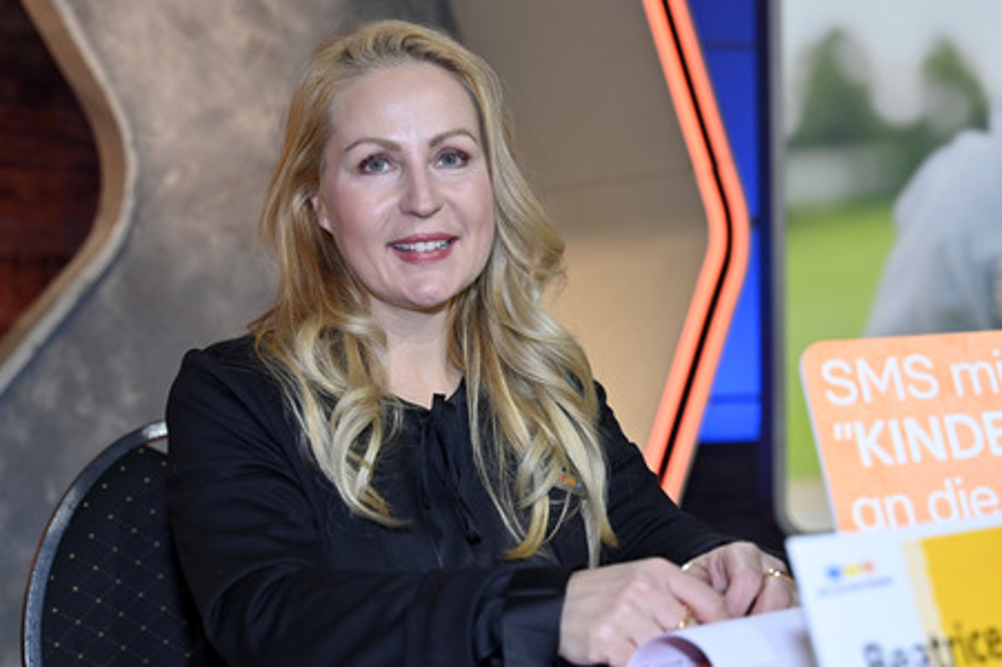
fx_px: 1446
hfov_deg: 38.2
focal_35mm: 52
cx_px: 501
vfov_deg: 26.0
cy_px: 334
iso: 1000
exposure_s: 1/200
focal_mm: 52
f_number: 4
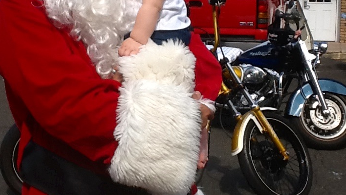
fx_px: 596
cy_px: 50
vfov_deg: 18.4
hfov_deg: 32.4
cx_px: 171
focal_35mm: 65
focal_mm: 2.03
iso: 40
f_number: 2.4
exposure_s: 1/1672
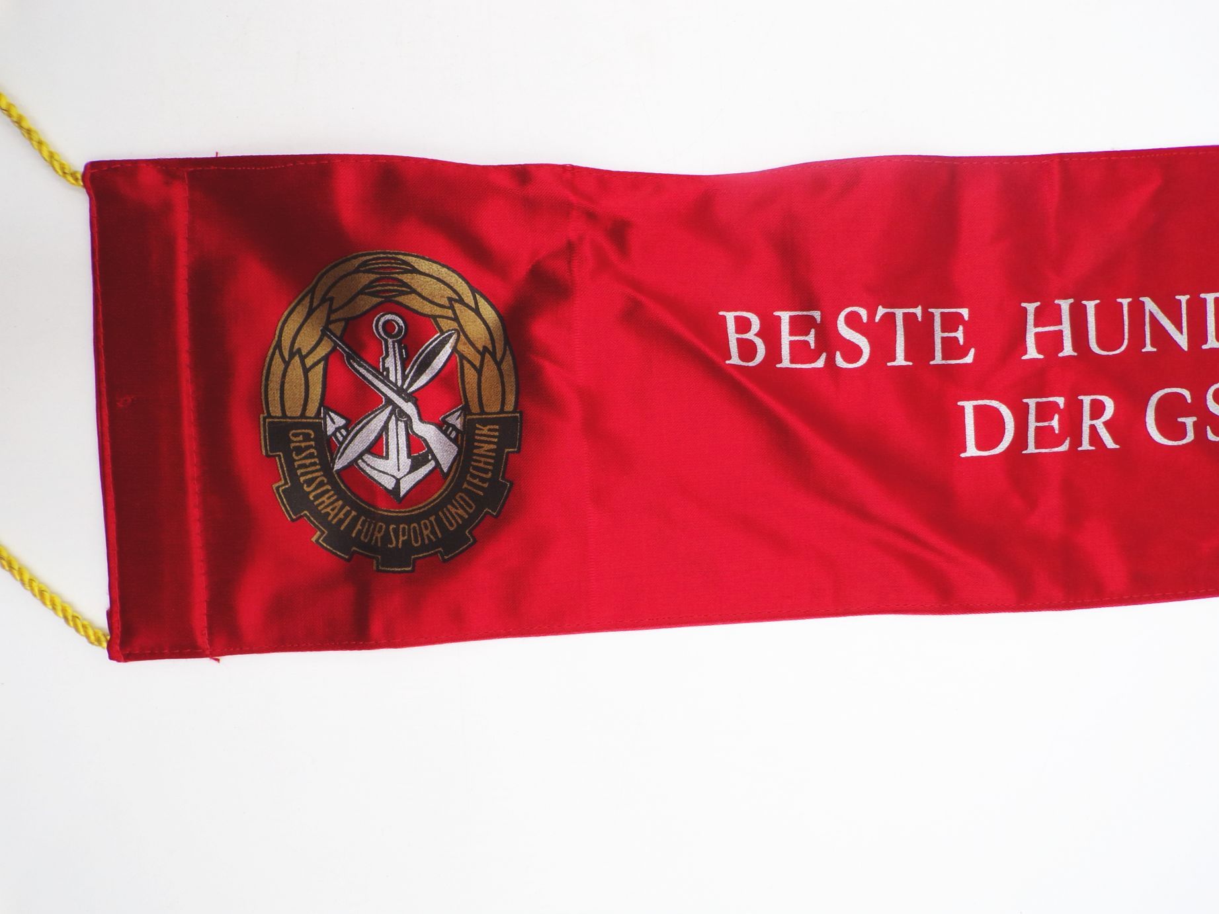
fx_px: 845
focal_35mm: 24
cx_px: 610
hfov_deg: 71.6
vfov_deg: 56.8
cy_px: 457
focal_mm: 4.3
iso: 100
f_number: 3
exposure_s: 1/45
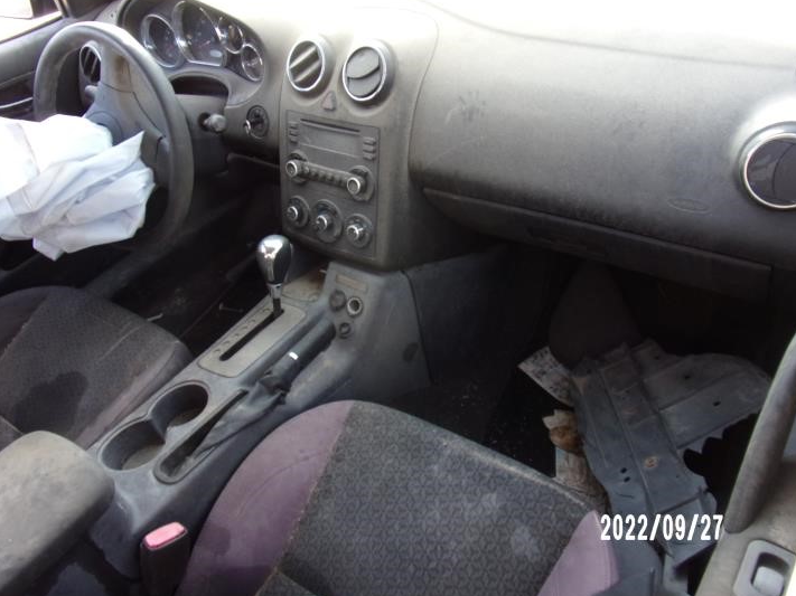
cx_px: 408
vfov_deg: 51.2
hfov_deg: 65.3
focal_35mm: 27
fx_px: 621
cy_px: 266
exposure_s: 1/40
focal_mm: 4.3
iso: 80
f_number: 3.3
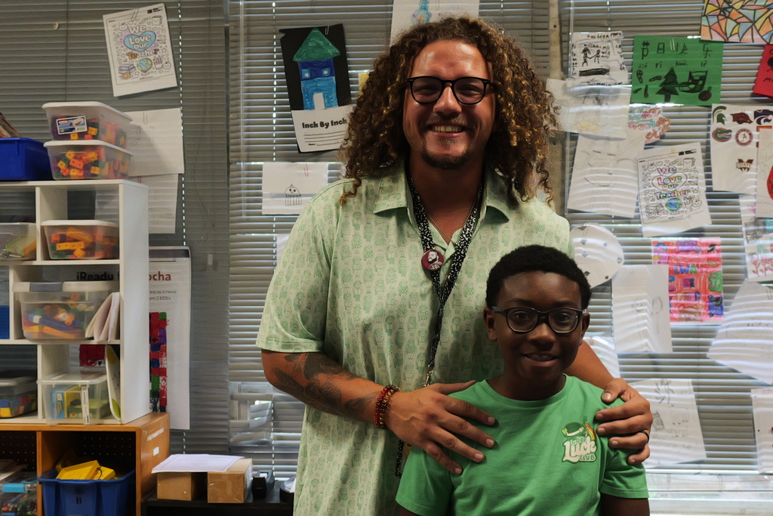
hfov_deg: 43.6
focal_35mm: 45
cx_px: 386
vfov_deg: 29.9
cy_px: 258
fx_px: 966
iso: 6400
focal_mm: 30
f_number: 9
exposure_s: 1/60
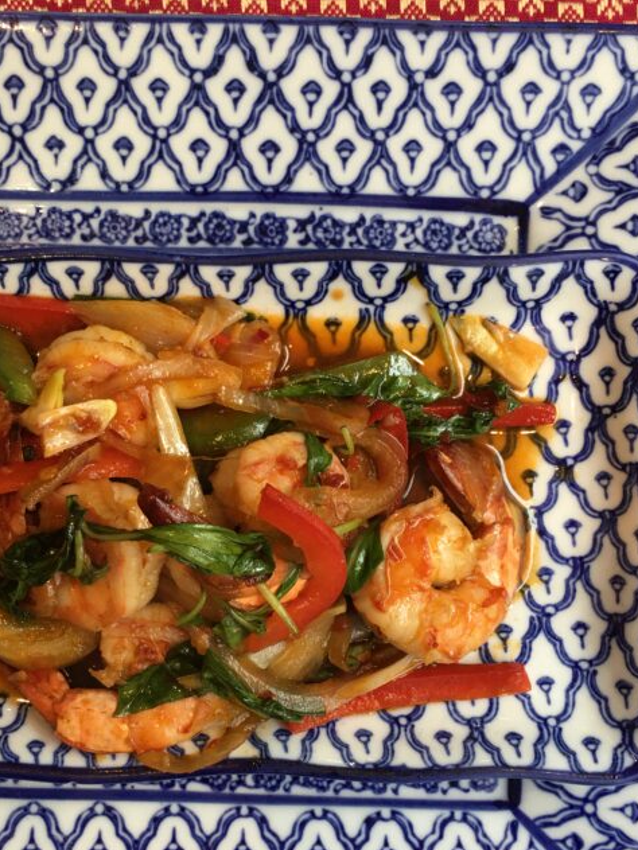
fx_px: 1155
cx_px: 234
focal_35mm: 47
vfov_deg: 40.2
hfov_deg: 30.7
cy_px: 515
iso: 32
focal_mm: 4.15
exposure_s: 1/33
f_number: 2.2
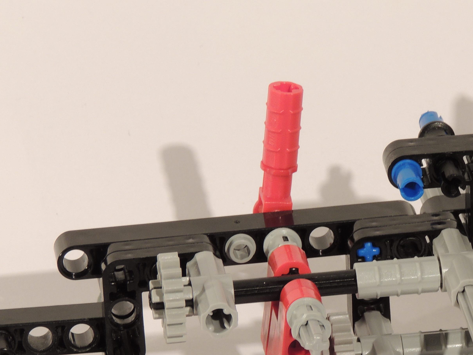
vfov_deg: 4.2
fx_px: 4837
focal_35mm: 354
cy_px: 311
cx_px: 430
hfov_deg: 5.6
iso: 100
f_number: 6.4
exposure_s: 1/2.5
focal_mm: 33
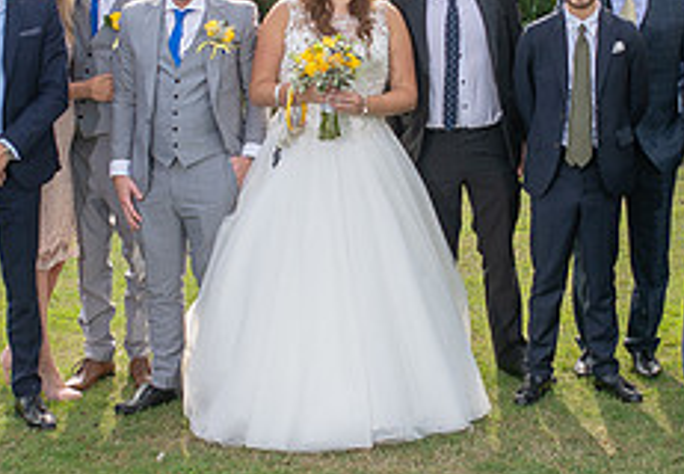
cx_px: 391
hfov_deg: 21.4
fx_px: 1808
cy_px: 132
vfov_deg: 14.9
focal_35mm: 94
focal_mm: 35
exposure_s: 1/1600
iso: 160
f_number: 2.8
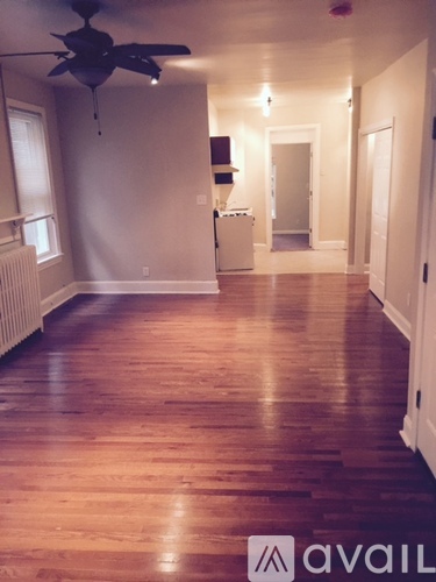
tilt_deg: -15.6
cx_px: 218
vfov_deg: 61.7
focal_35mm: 29
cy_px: 291
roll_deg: +2.0
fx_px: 487
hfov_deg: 48.2
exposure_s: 1/15
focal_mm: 4.15
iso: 125
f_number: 2.2
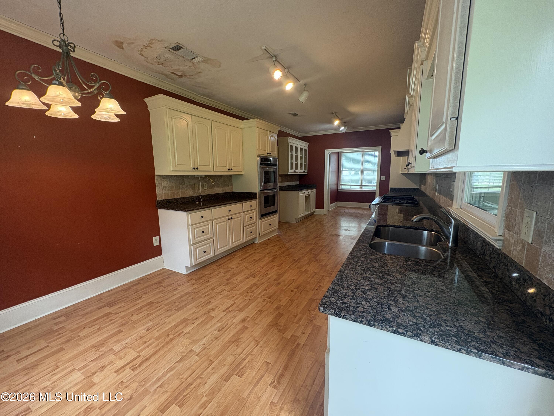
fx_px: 224
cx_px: 277
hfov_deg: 102.1
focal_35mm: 14
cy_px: 208
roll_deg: +0.4
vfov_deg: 85.7
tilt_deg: -8.2
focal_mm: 2.22
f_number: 2.2
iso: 250
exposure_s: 1/60
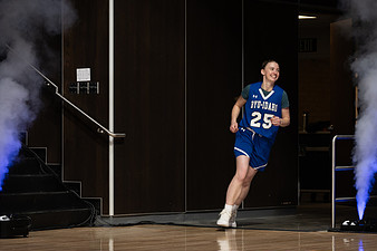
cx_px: 255
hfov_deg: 13.5
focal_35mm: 152
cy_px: 127
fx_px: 1591
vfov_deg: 9.0
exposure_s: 1/125
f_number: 4.5
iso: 80
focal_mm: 59
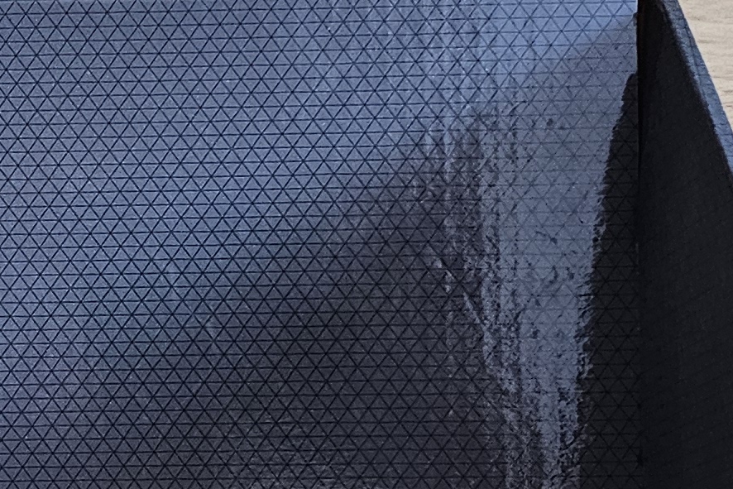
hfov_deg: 18.7
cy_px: 328
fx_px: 2199
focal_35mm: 108
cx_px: 127
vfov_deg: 12.7
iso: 500
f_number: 1.7
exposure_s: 1/40
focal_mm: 6.3
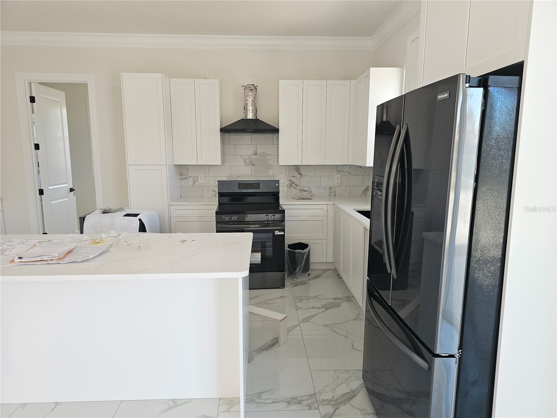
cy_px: 209
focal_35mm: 23
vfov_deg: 58.9
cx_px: 278
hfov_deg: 73.9
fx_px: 370
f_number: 1.7
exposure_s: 1/120
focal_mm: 6.3
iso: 64
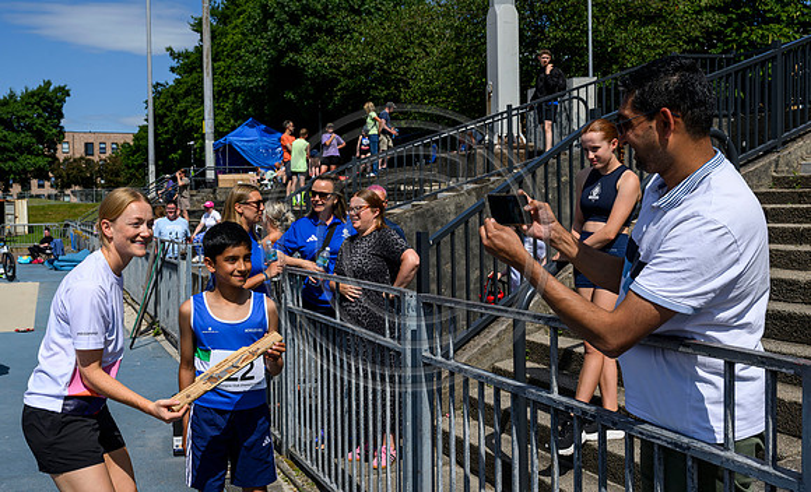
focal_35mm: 40
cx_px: 369
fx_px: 883
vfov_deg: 31.1
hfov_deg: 49.3
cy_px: 236
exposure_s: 1/1000
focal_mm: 36
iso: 200
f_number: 8
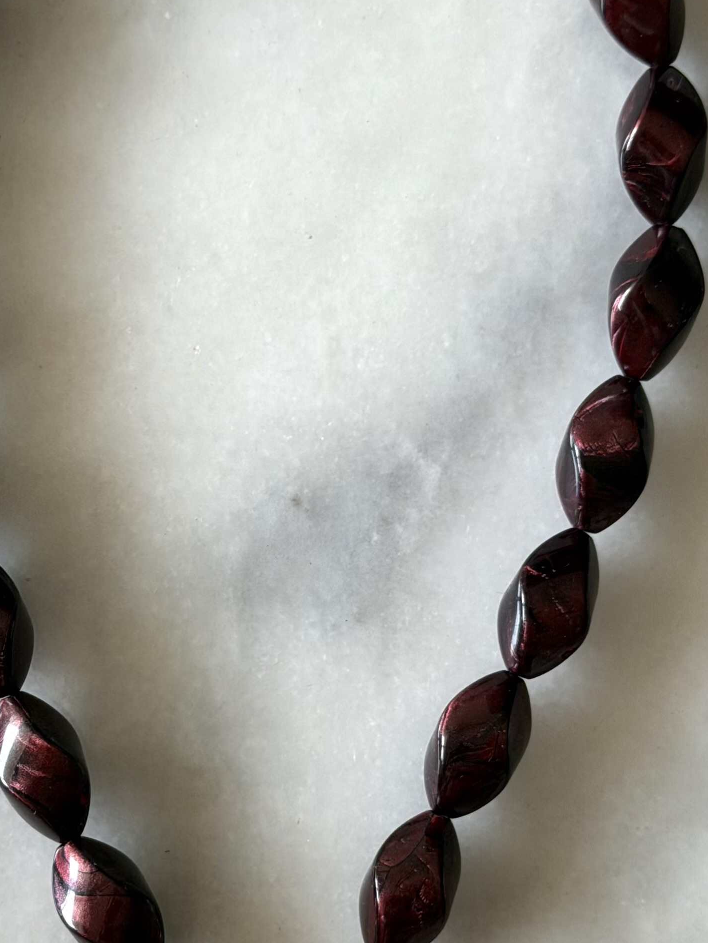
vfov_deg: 20.4
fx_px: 2617
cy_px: 498
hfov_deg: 15.4
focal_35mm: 96
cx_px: 275
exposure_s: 1/105
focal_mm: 6.76
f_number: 1.78
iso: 100
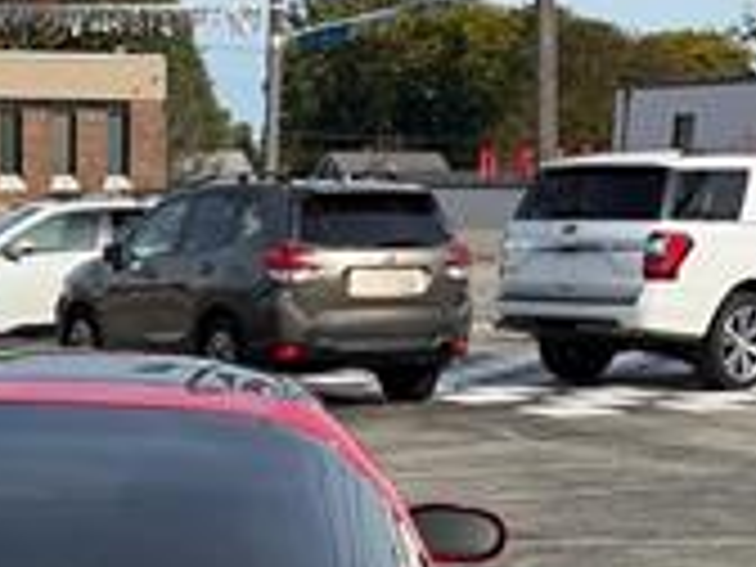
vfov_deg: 14.0
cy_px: 842
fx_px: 2162
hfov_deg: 19.4
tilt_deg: -18.2
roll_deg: +1.6
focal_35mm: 99
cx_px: 36
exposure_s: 1/2865
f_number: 1.6
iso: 50
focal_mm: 5.96
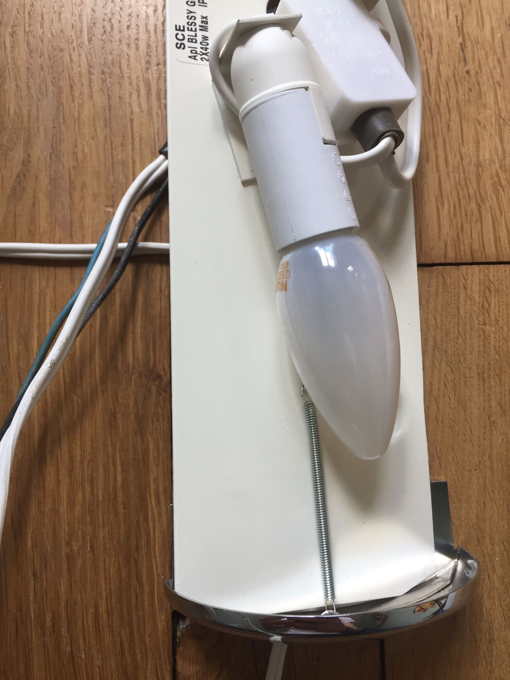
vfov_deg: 61.7
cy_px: 340
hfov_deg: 48.2
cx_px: 255
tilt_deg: -84.3
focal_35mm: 29
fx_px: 570
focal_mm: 4.15
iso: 50
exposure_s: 1/100
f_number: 2.2
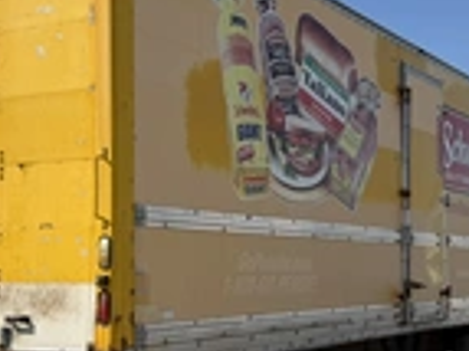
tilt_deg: +2.6
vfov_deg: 21.8
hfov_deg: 28.9
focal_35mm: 67
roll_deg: +1.6
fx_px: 907
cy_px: 243
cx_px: 285
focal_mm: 6.76
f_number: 1.78
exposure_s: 1/5714
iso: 80
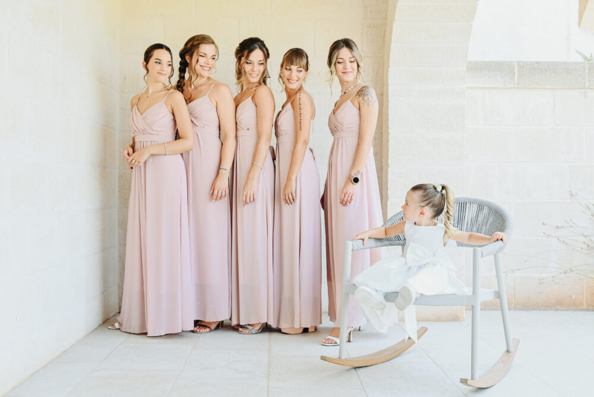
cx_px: 297
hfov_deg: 44.5
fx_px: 726
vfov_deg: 30.5
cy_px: 198
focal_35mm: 44
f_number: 5.6
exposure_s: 1/250
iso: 1000
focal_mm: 44
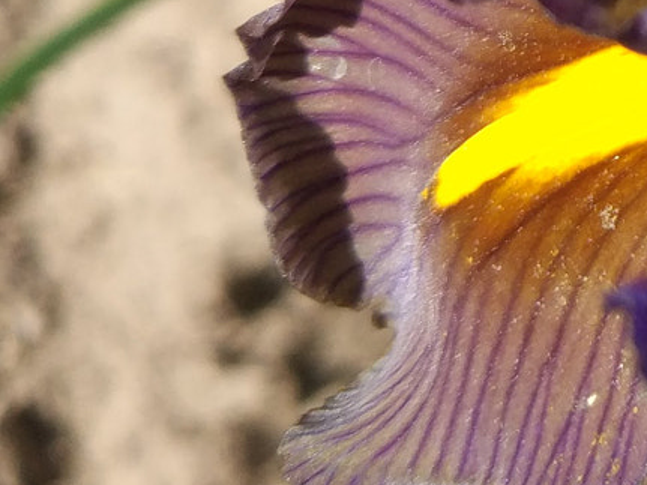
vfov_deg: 10.7
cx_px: 1441
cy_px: -243
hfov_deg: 12.4
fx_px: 2485
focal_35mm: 133
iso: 100
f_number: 2
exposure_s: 1/619
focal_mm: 4.26
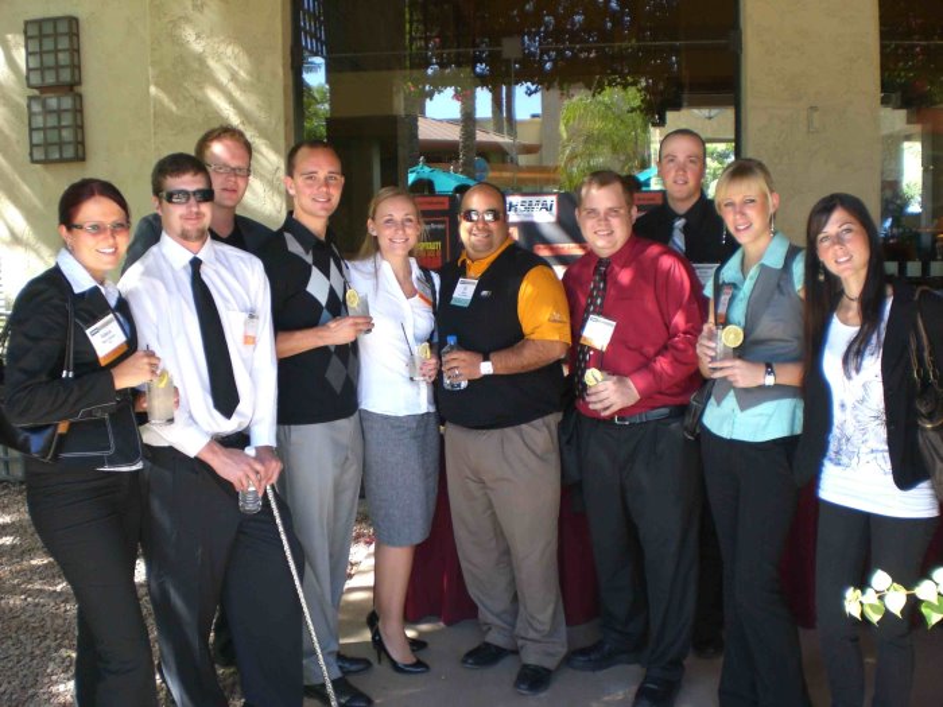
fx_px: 1035
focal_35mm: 38
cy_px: 354
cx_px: 472
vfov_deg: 37.7
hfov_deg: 49.0
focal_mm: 6.3
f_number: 3.1
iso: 100
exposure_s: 1/100
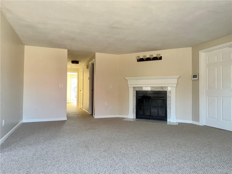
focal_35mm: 24
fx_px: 161
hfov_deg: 71.6
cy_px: 87
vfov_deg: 56.8
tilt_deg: +2.1
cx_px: 116
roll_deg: +0.1
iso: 125
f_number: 1.78
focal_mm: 6.76
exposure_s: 1/168
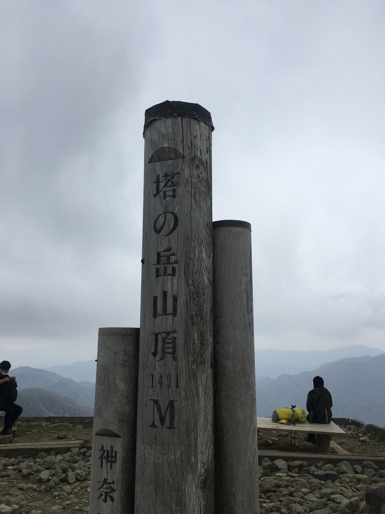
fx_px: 430
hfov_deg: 48.2
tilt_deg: +11.0
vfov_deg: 61.7
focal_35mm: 29
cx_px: 192
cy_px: 257
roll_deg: -0.4
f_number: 2.2
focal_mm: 4.15
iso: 25
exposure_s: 1/1479
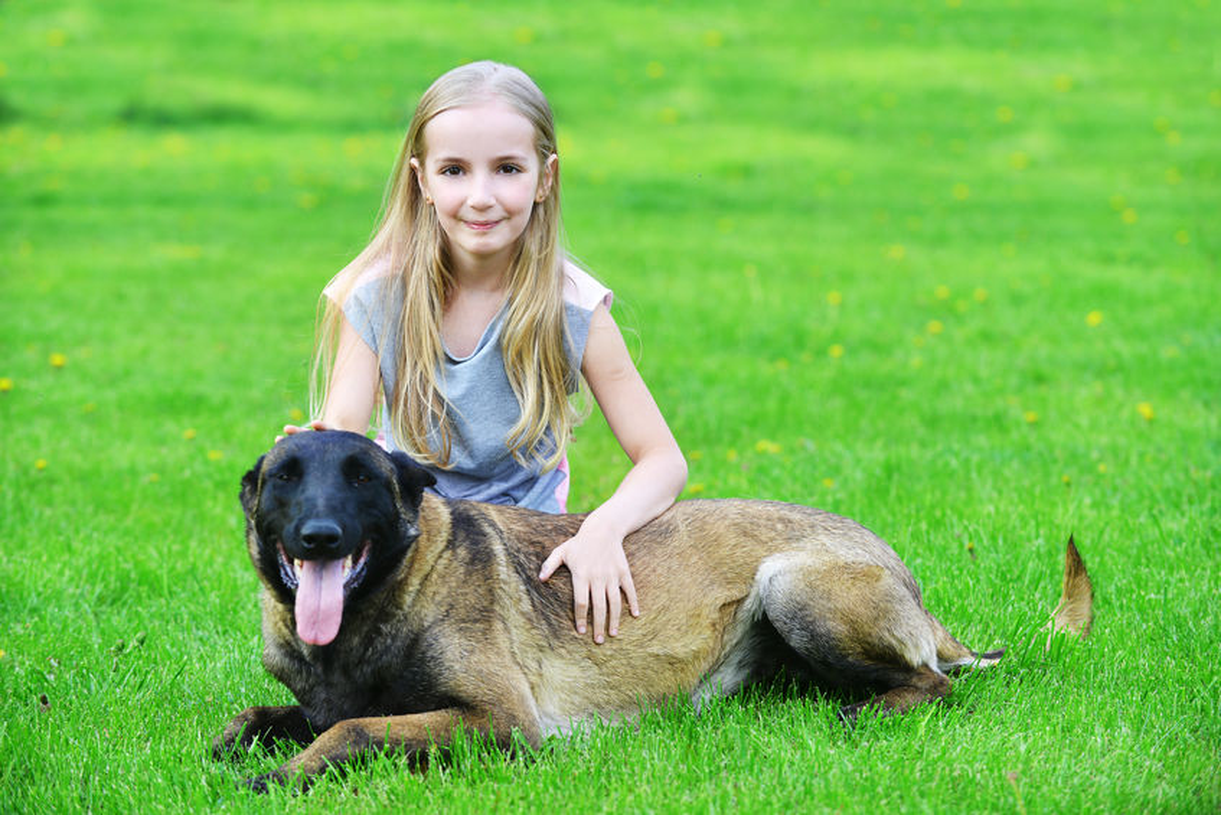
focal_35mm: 102
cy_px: 408
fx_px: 3460
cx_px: 610
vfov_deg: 13.4
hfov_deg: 20.0
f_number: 3.5
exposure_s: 1/250
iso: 320
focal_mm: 102
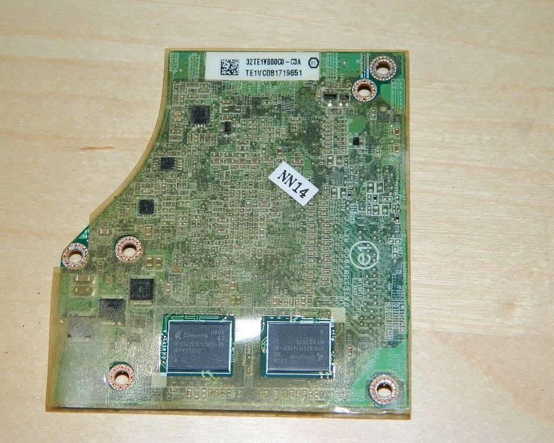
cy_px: 221
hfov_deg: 21.7
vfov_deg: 17.5
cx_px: 270
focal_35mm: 88
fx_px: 1443
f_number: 4.2
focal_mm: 15.1
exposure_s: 1/50
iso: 200
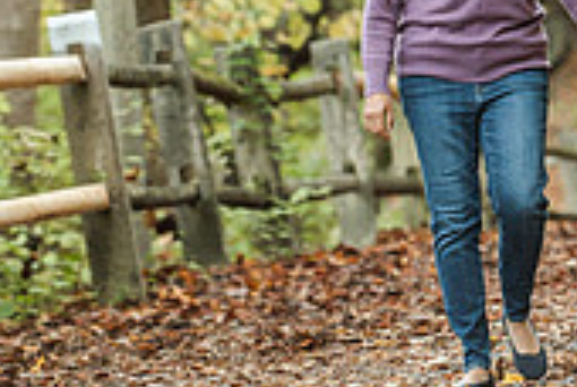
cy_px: -59
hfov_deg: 4.2
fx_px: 7899
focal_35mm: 492
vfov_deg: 2.8
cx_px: 682
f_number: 4
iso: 2000
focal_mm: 140
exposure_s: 1/125
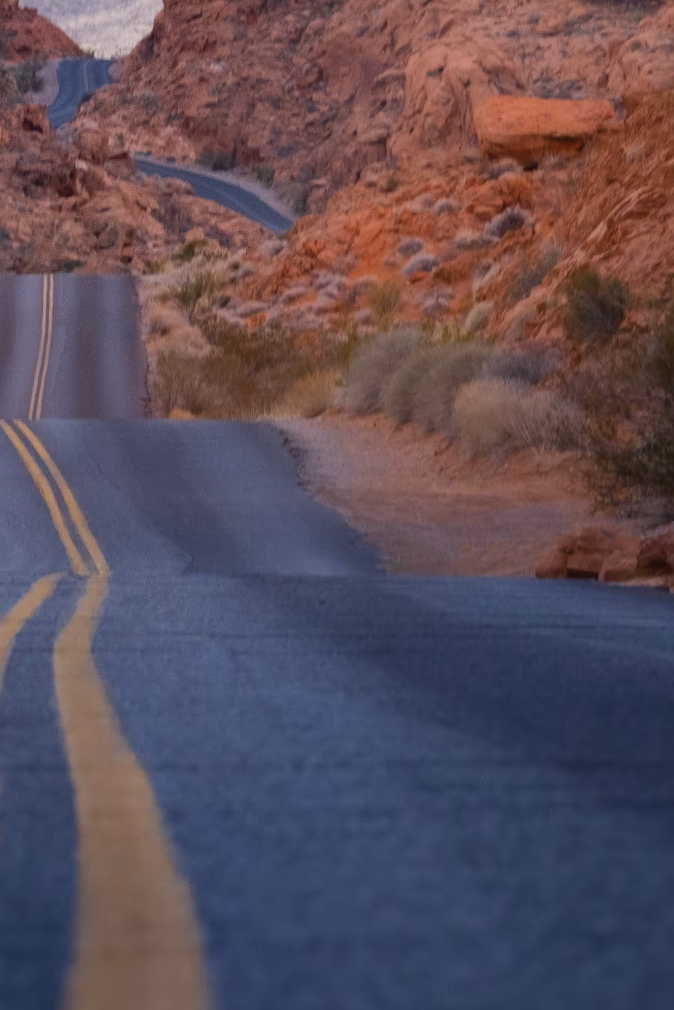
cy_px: 48
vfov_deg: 4.2
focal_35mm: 487
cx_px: -48
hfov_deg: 2.8
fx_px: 13676
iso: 250
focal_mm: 140
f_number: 7.1
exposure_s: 1/125
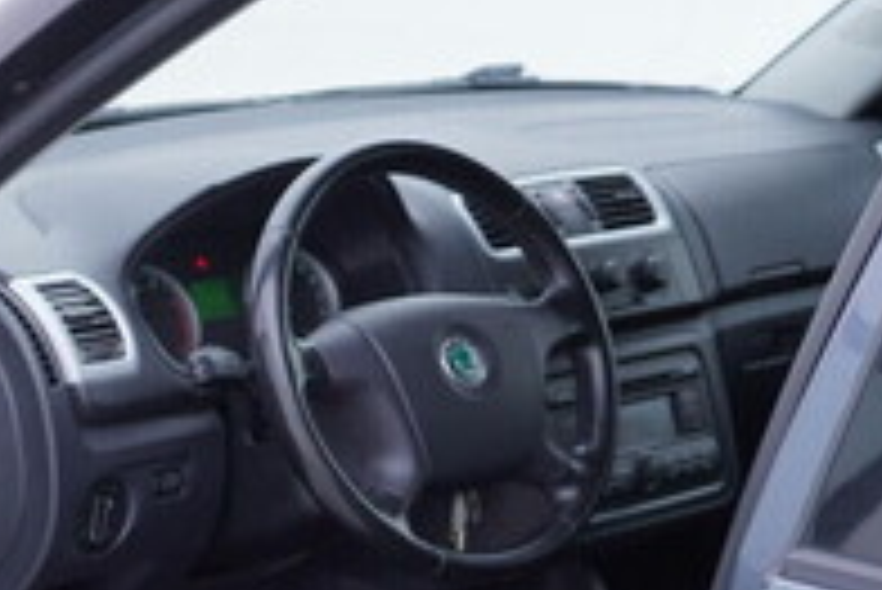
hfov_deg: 19.0
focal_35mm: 101
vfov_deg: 13.4
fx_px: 2476
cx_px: -202
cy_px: 588
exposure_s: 1/50
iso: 125
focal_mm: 24
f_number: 3.2
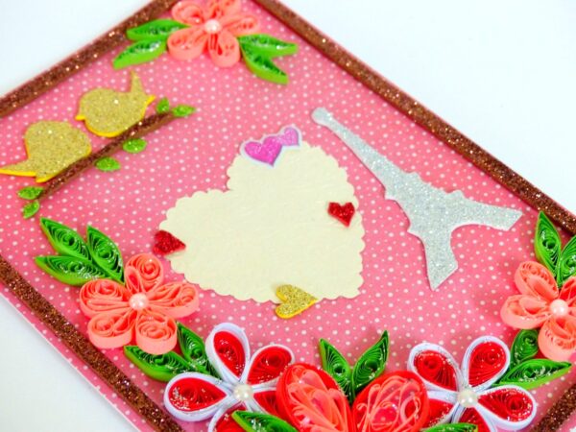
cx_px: 288
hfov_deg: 29.4
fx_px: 1098
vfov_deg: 22.3
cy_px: 216
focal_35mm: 66
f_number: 2.8
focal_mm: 11.9
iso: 400
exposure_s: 1/15
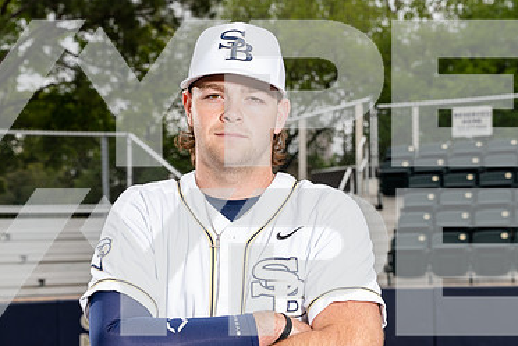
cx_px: 202
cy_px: 263
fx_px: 1122
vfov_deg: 17.4
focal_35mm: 78
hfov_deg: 25.9
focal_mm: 50
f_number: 6.3
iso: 200
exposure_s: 1/250
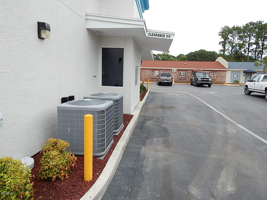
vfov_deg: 61.1
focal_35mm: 22
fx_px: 170
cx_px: 134
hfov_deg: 76.4
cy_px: 100
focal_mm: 4
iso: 125
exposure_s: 1/500
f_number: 3
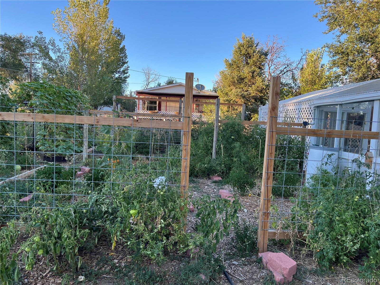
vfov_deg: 53.1
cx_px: 190
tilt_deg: -5.5
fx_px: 285
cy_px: 142
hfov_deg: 67.3
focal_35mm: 26
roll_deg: -2.0
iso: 50
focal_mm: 5.1
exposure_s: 1/304
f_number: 1.6
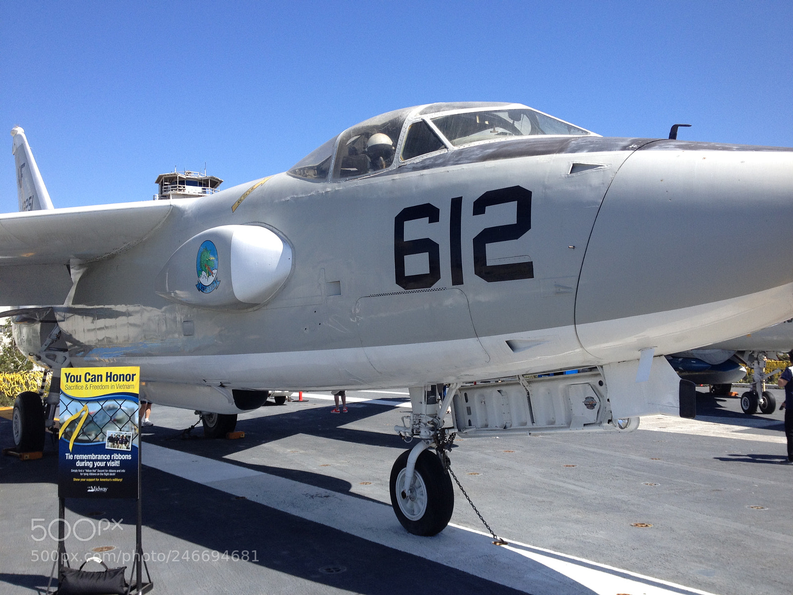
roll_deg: -0.9
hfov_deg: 52.6
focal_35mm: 35
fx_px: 802
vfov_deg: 40.7
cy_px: 298
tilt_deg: +1.1
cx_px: 396
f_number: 2.4
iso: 50
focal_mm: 4.28
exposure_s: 1/1151
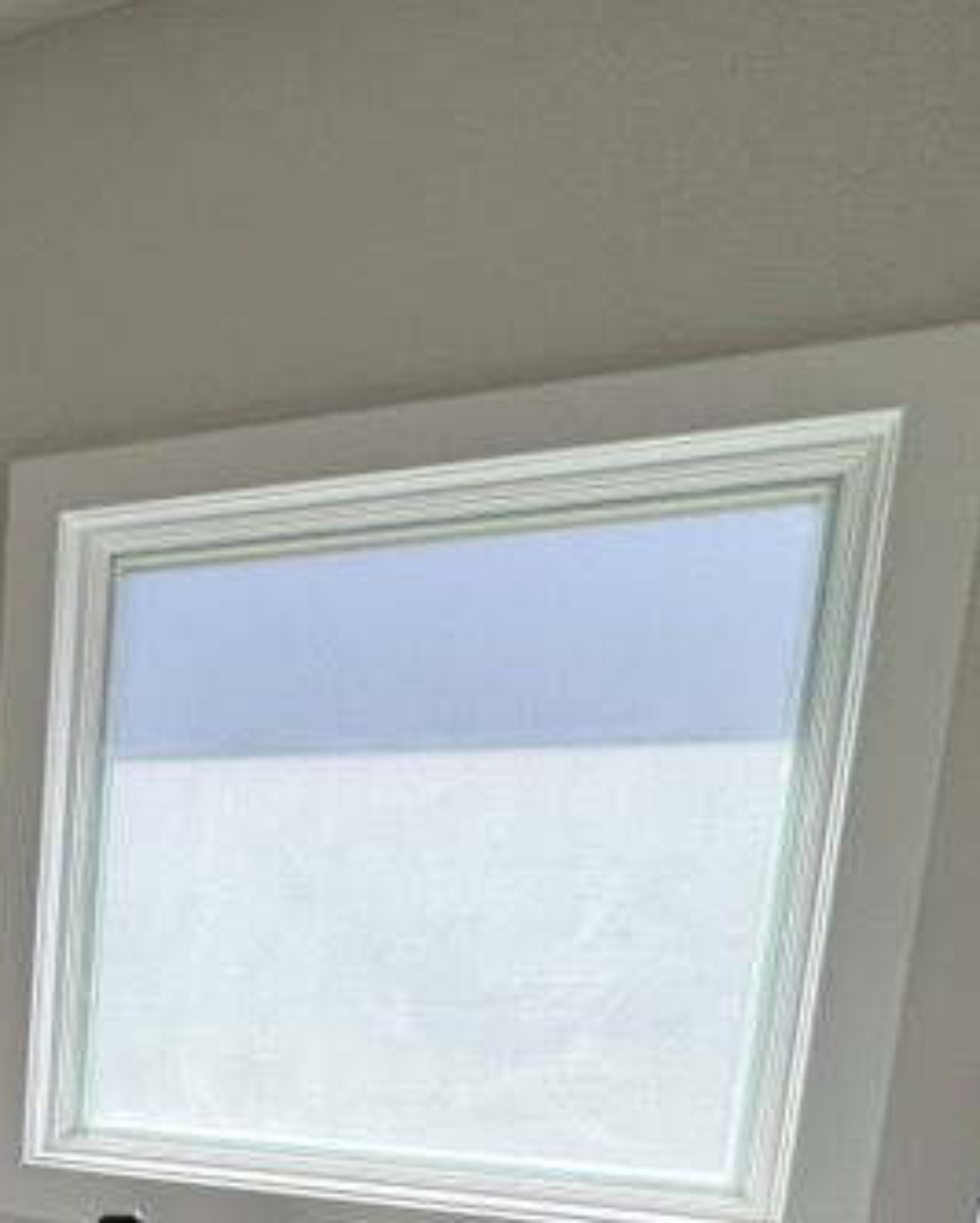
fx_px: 1521
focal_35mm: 42
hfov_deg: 28.4
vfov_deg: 39.6
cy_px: 1168
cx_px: -338
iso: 40
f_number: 2.2
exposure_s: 1/241
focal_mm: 2.22
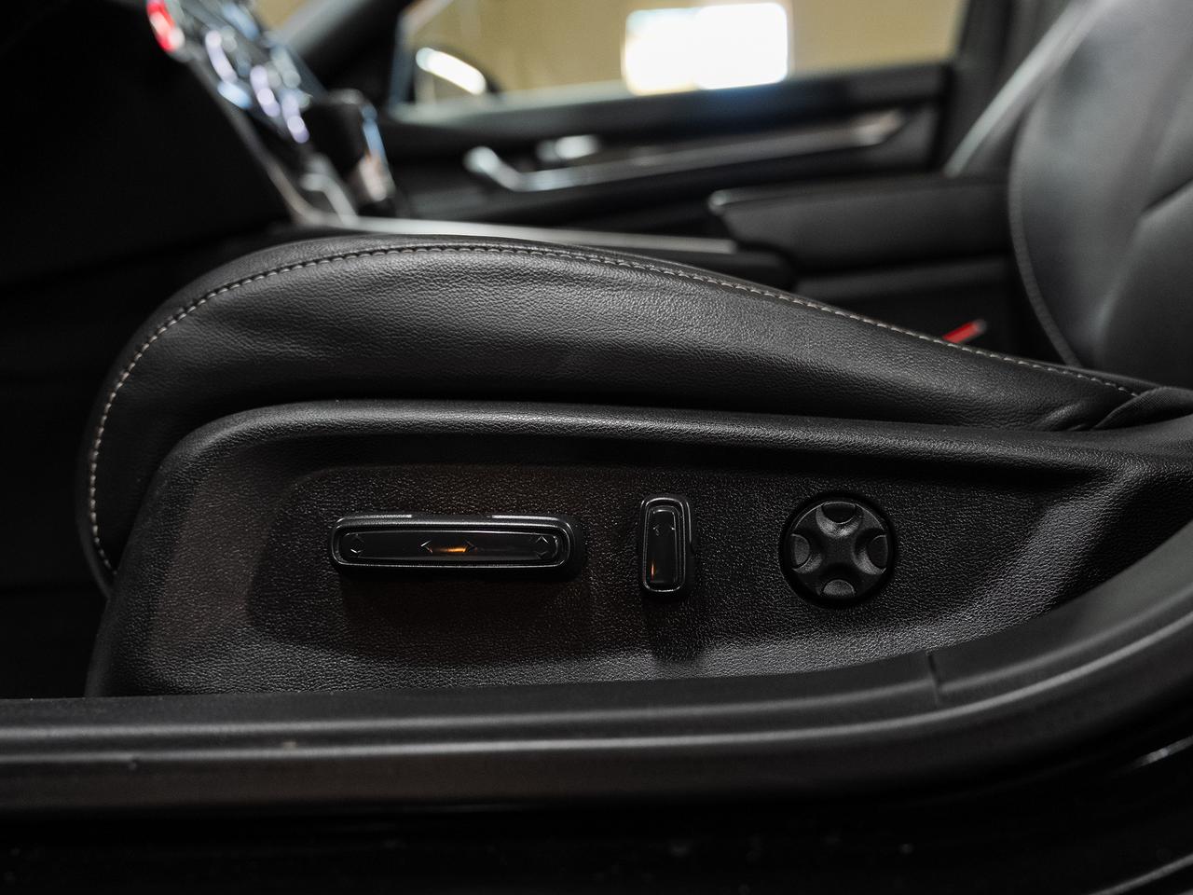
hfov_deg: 47.9
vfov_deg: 36.7
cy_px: 544
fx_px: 1341
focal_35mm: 39
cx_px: 639
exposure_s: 1/40
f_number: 3.5
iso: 1000
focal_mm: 29.1
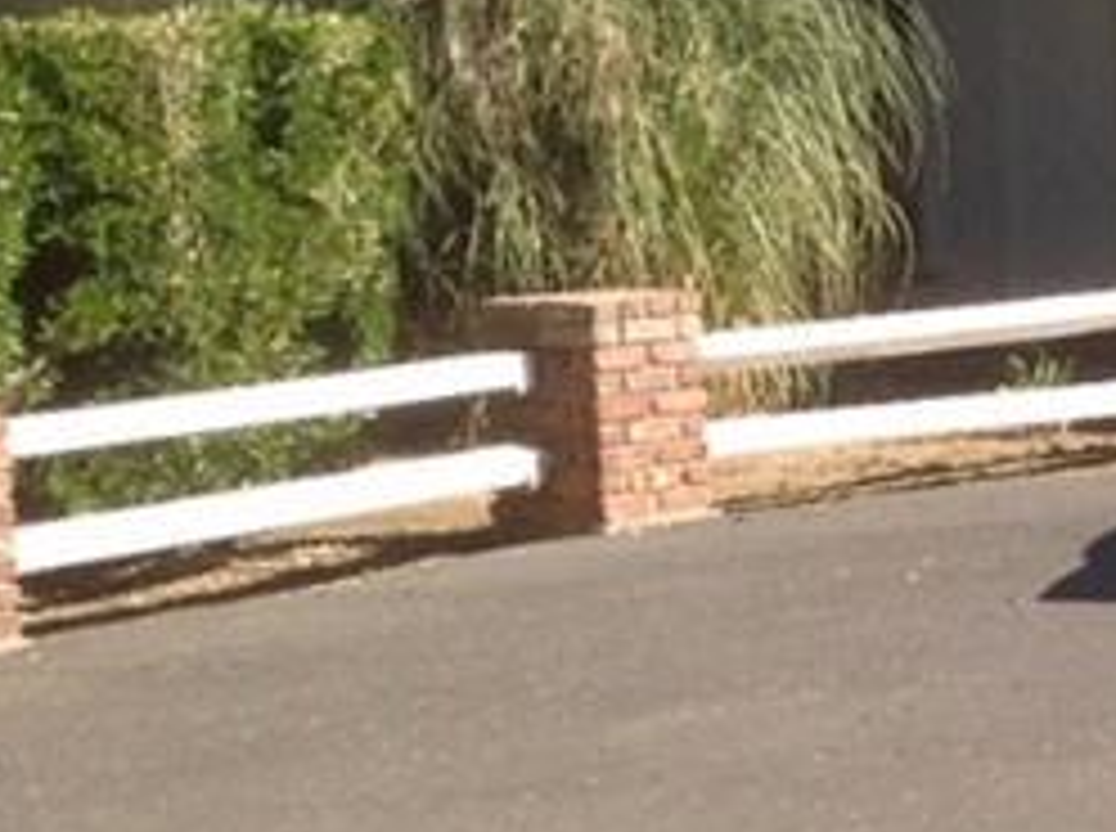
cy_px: 308
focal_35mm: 212
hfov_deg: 8.0
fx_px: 6822
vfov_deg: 7.0
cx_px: 3326
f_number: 2.4
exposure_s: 1/1008
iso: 50
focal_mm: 4.28
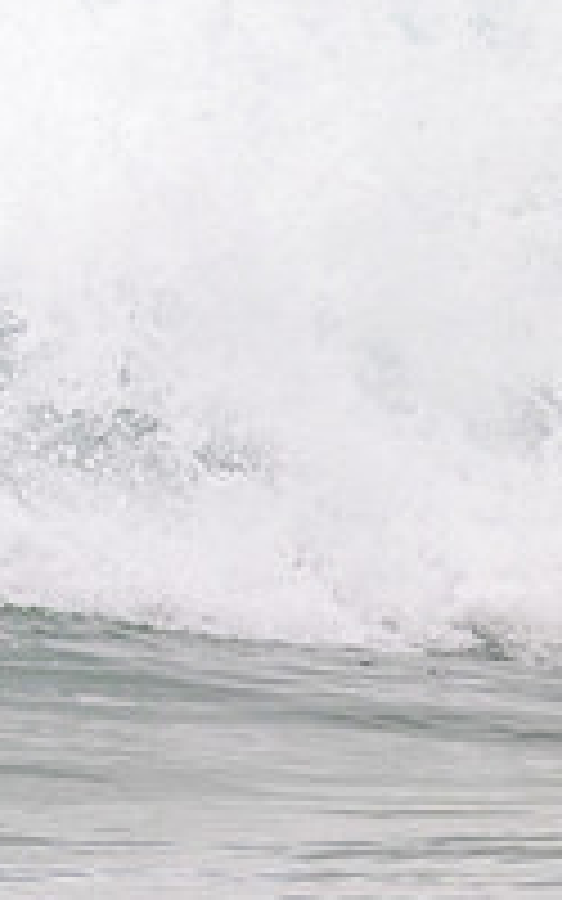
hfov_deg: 0.5
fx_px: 61829
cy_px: 42
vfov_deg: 0.8
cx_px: -728
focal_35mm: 2523
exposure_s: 1/1250
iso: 1250
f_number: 11
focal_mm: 800
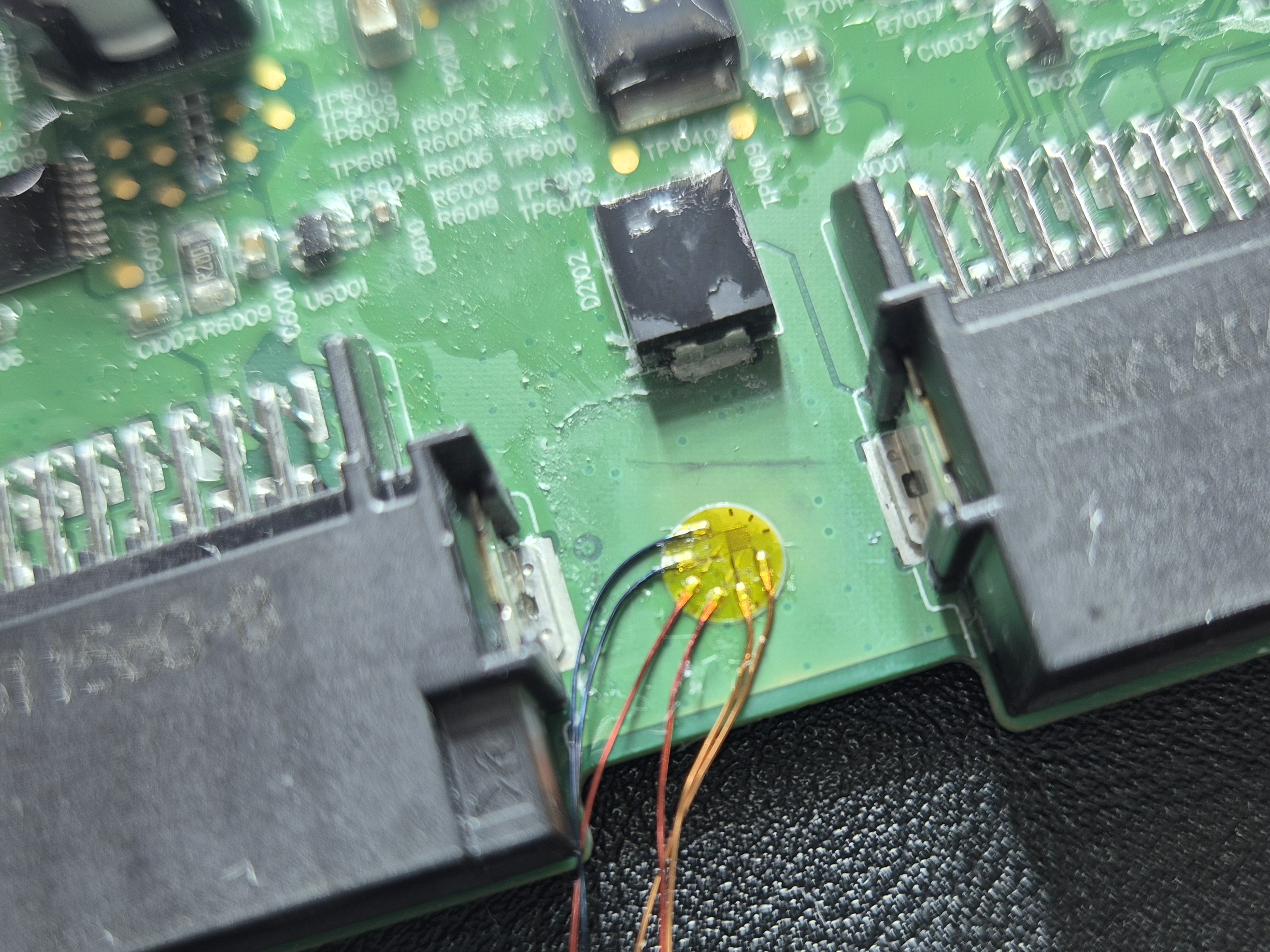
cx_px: 708
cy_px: 610
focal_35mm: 35
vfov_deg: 40.3
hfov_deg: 52.5
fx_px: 1284
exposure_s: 1/53
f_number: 1.8
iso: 40
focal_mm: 5.4
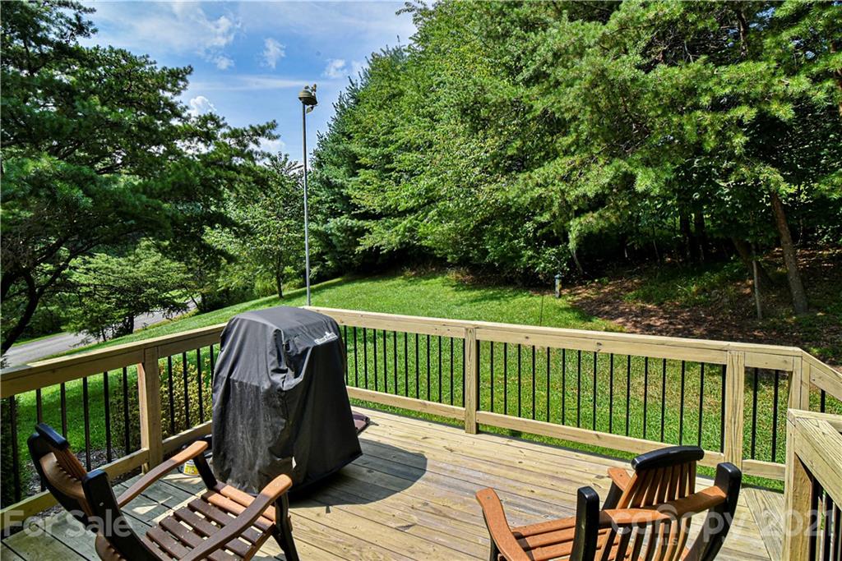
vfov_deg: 73.8
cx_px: 421
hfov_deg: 96.7
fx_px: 374
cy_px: 280
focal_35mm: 16
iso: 1600
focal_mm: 16
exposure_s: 1/1000
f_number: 16
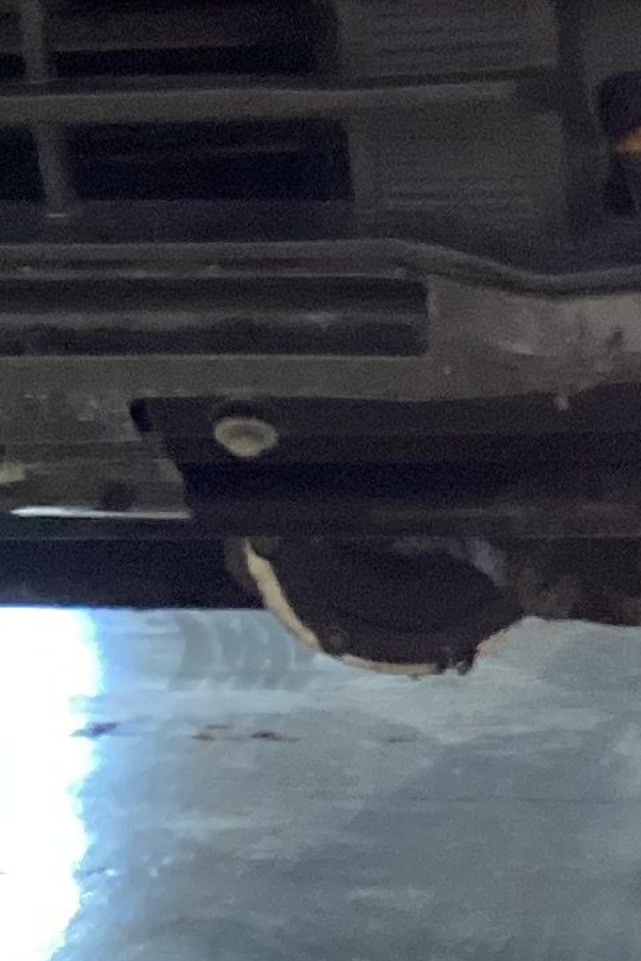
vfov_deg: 14.1
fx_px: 3897
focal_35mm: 146
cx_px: 352
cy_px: 536
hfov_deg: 9.4
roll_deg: -0.6
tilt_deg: -7.5
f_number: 2.4
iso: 320
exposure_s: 1/33
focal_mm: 3.3
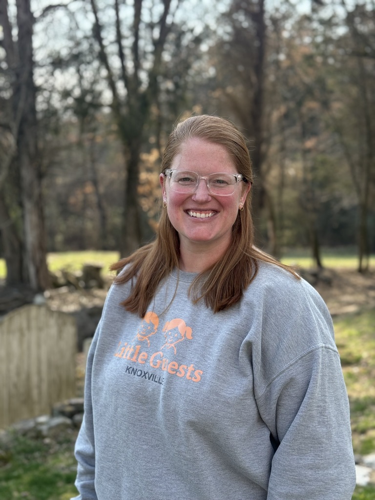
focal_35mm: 48
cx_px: 188
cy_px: 250
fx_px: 693
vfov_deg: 39.7
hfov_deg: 30.3
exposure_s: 1/1484
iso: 80
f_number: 1.78
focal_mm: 6.76
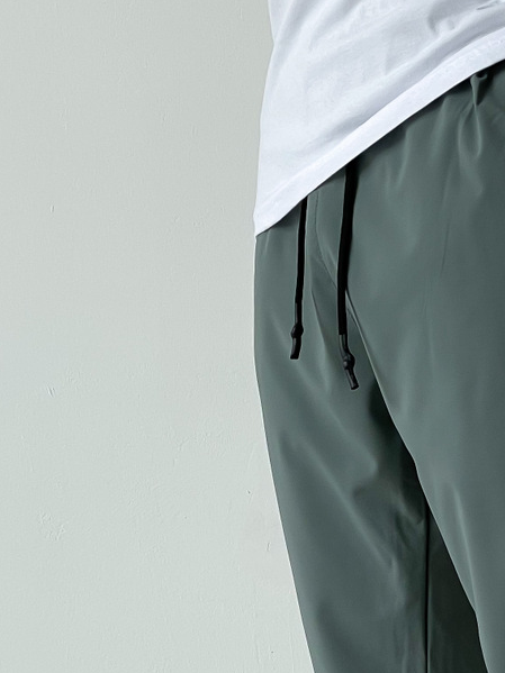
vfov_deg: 14.0
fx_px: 2705
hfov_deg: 10.7
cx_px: 343
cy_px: 669
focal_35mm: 139
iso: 32
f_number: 2
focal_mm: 6
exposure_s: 1/120
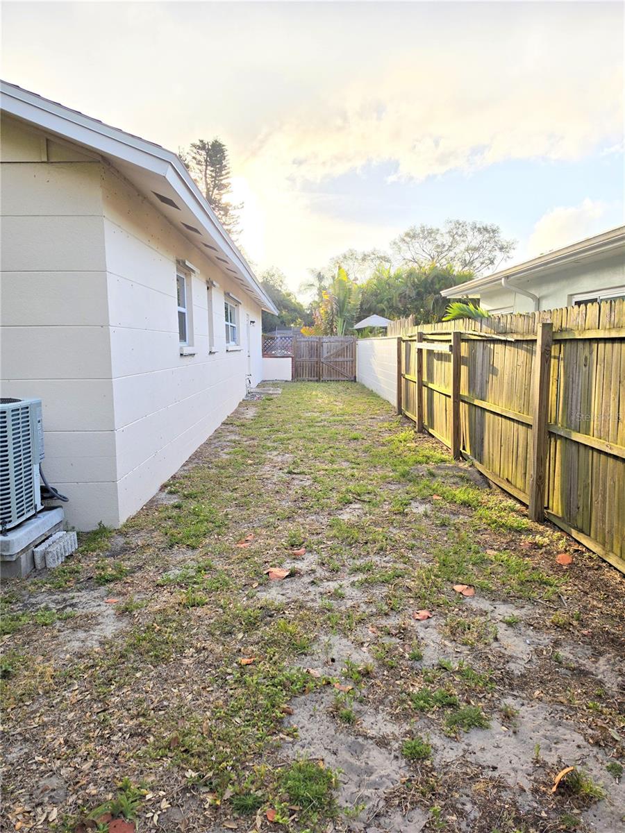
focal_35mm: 23
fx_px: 554
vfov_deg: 73.9
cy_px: 416
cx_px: 312
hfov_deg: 58.9
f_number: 1.4
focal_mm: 6.5
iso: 64
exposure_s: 1/4235
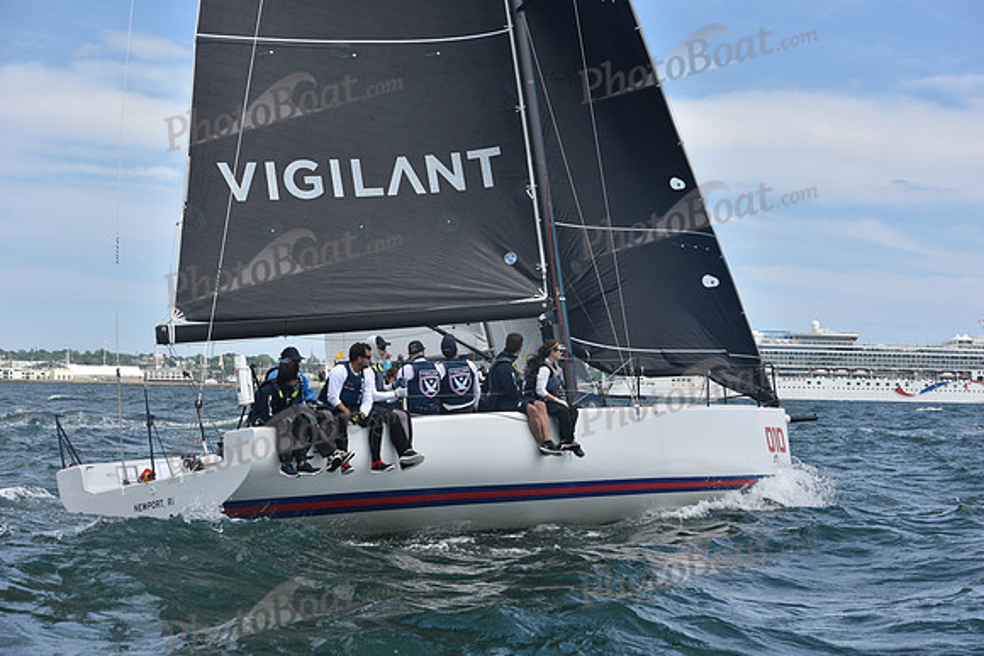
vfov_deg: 19.5
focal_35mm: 70
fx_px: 1914
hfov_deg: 28.8
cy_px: 328
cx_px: 492
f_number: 7.1
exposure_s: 1/1000
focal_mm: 70
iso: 250
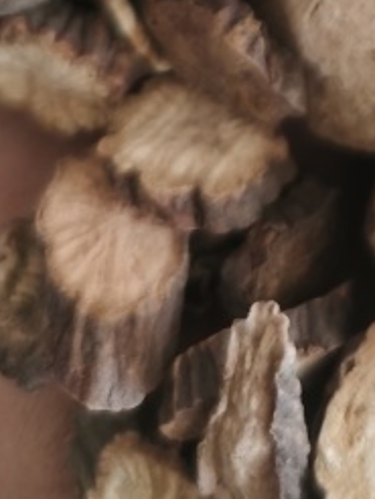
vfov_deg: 14.9
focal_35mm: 117
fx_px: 1687
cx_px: 592
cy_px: -372
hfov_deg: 12.0
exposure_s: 1/60
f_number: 1.8
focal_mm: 5.58
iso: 64
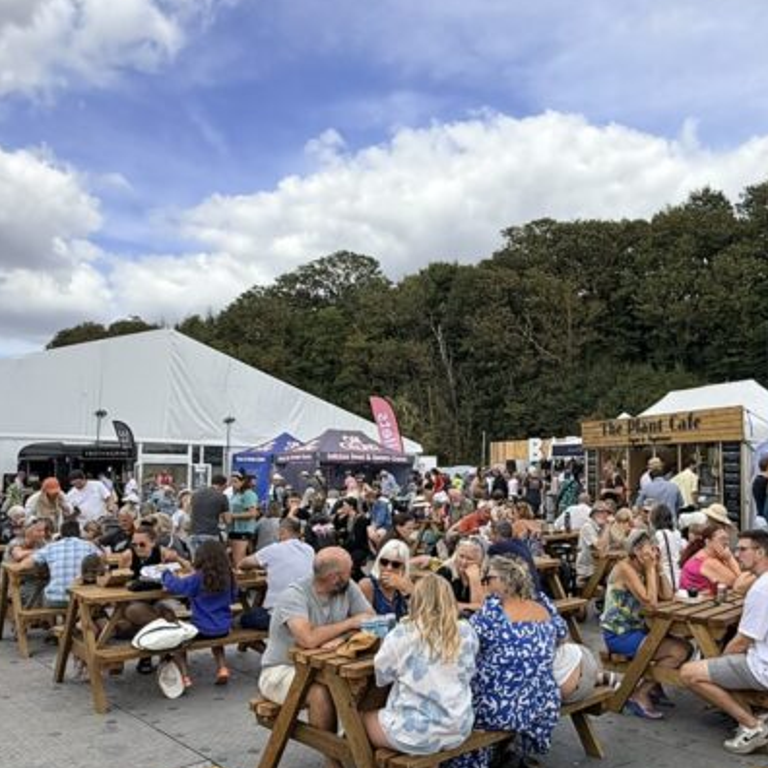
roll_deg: +0.1
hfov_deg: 50.8
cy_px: 421
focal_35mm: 32
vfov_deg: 51.0
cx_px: 460
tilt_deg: +4.0
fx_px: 803
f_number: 2.2
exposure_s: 1/2092
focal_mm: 2.22
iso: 50
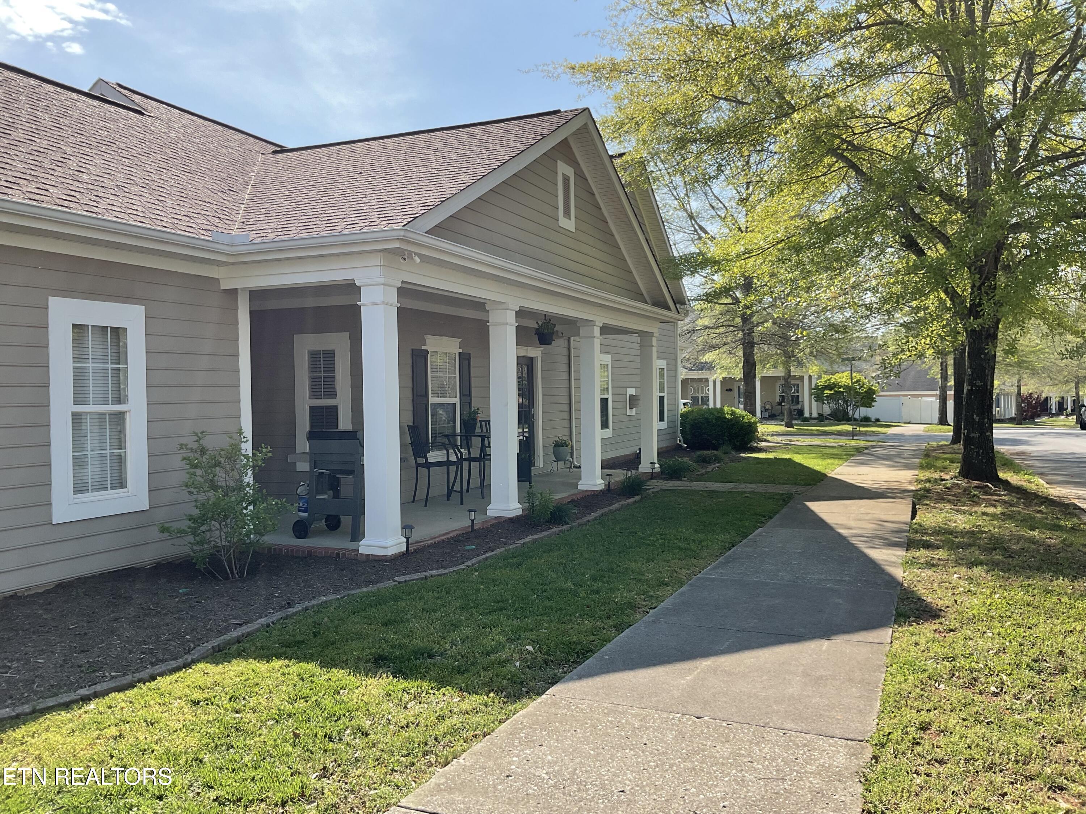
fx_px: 910
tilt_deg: -1.2
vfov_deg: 48.2
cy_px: 407
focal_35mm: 29
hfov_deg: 61.7
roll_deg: +1.7
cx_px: 543
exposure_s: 1/749
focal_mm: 3
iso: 16
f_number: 1.8
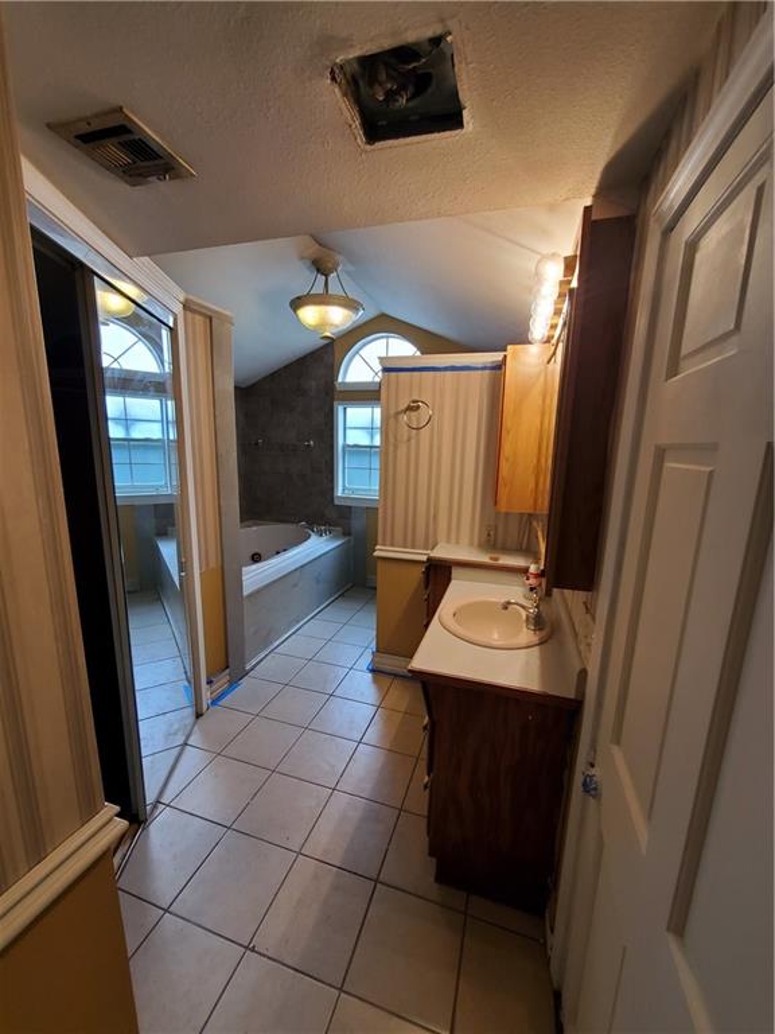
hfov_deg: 89.9
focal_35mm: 13
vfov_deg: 106.2
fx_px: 388
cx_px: 388
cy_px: 517
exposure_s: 1/59
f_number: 2.2
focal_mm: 1.8
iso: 200
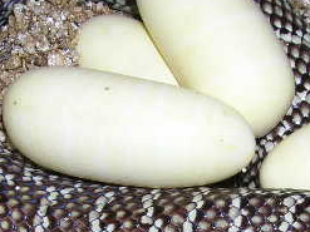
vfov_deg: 16.3
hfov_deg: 22.3
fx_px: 788
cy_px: 256
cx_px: 173
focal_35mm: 88
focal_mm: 5.7
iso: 50
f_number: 4.9
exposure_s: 1/60.1
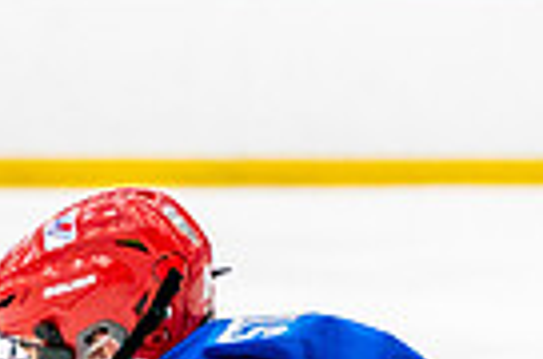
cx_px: -383
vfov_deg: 3.1
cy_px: 533
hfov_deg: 4.7
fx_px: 6591
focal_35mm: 438
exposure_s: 1/1250
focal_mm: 98
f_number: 2.8
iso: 3200
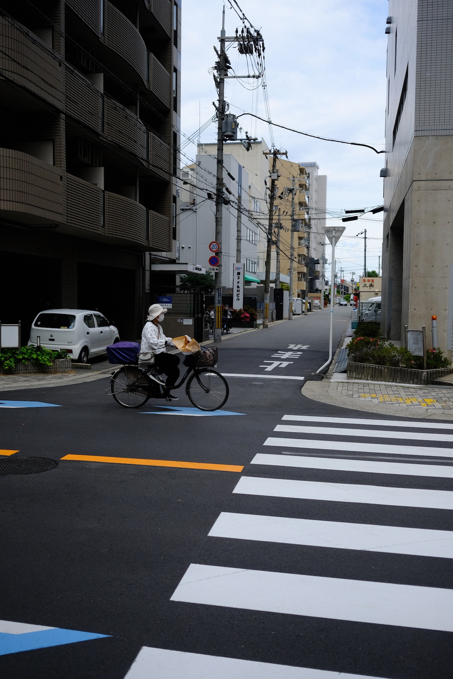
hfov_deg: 37.9
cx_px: 226
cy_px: 340
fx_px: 661
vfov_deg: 54.4
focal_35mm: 35
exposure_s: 1/4400
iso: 400
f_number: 2.8
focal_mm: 23
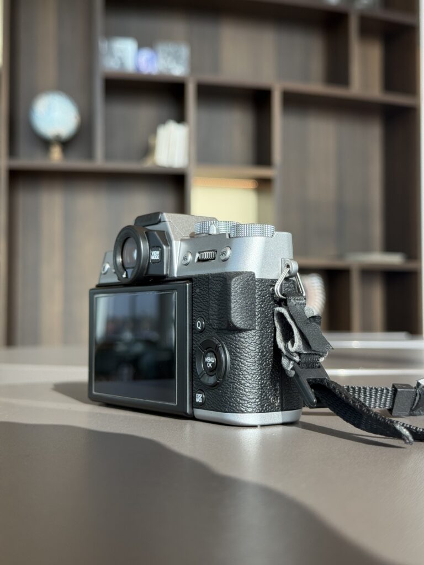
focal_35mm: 48
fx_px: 784
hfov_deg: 30.3
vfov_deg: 39.7
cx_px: 212
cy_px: 282
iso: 100
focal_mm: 6.76
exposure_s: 1/875
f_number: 1.78
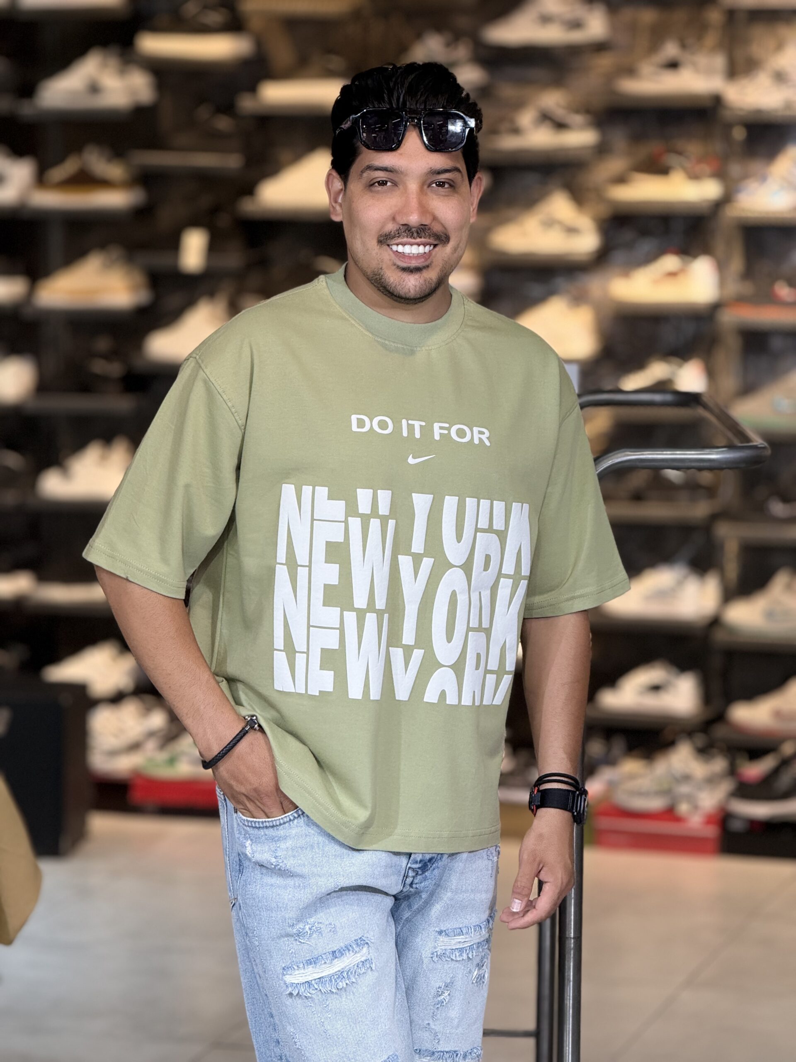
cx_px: 398
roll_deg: -1.1
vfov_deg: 16.4
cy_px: 531
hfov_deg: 12.3
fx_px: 3679
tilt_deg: -5.9
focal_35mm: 120
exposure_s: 1/100
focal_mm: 15.66
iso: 160
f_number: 2.8
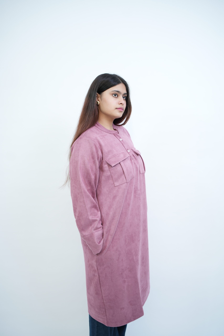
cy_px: 168
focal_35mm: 35
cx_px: 112
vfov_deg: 54.4
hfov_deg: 37.9
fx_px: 327
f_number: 2.5
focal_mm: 35
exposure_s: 1/200
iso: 500
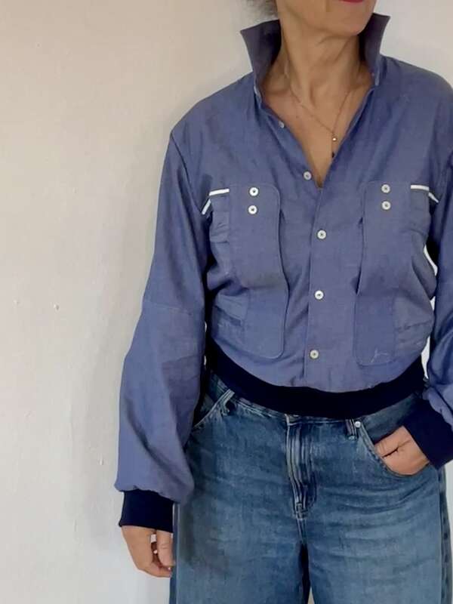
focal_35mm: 30
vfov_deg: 60.0
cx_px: 226
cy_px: 302
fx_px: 523
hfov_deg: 46.8
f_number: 1.9
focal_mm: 2.69
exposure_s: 1/51
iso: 100
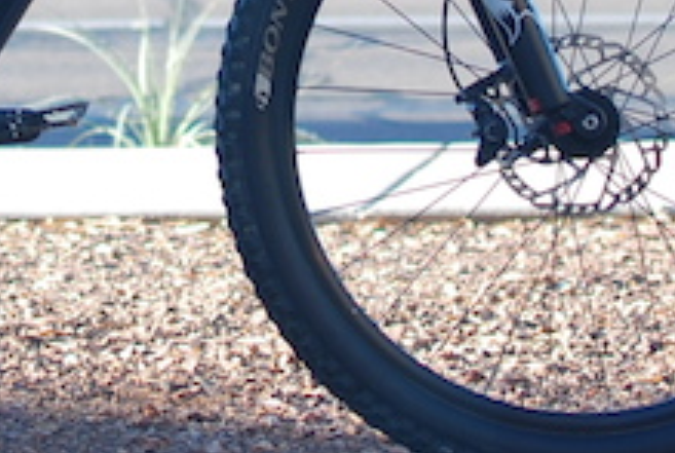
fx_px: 4609
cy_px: -134
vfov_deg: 5.6
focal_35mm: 245
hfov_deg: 8.3
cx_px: 59
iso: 100
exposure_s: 1/200
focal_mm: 35
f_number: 2.8
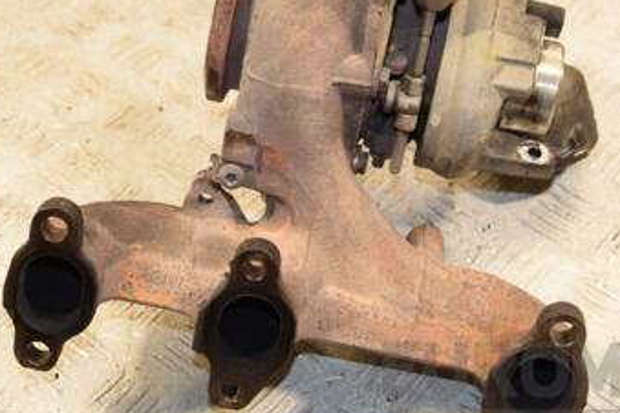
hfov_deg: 21.9
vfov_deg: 14.7
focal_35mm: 93
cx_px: 347
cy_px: 126
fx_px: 1600
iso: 800
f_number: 5.6
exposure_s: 1/200
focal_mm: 35
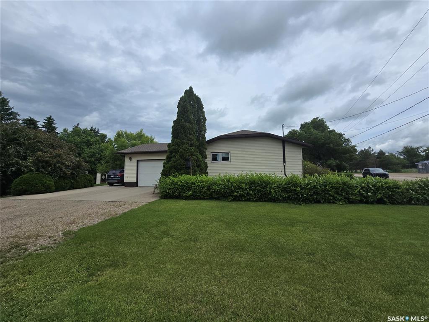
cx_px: 214
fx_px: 161
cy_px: 161
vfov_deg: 89.9
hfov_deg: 106.2
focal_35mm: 13
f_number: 2.2
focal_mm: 2.2
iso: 50
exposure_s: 1/4021
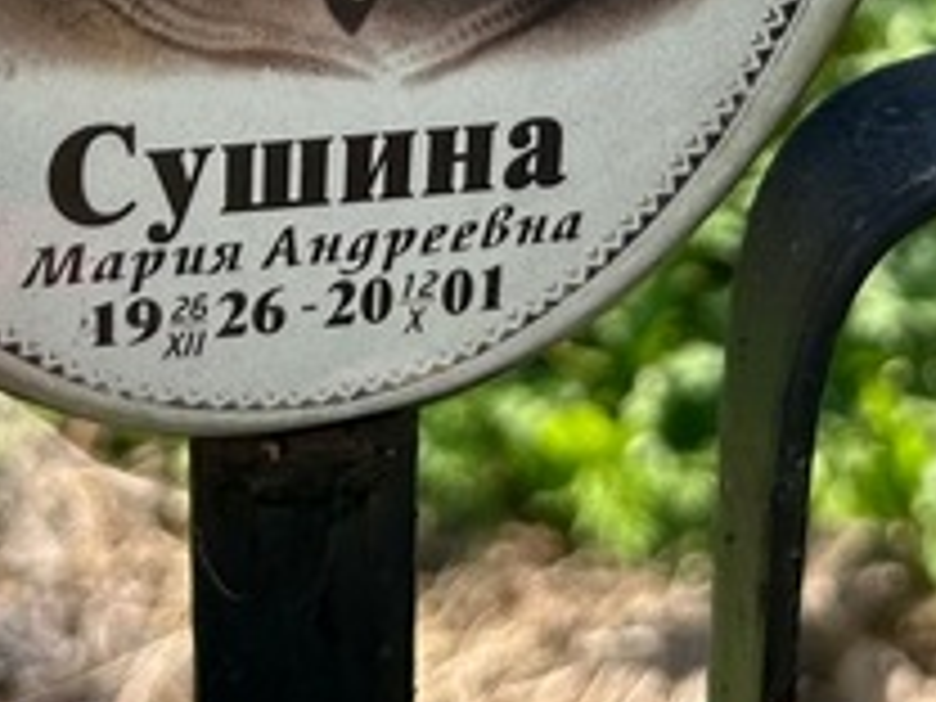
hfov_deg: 19.6
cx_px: 549
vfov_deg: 14.2
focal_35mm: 100
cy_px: -184
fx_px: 2704
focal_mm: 5.7
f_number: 1.5
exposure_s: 1/1100
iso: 50
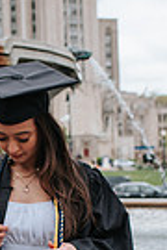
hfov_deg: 11.6
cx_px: 19
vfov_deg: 17.1
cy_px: 248
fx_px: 814
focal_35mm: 117
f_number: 3.5
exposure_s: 1/800
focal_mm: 35
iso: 140
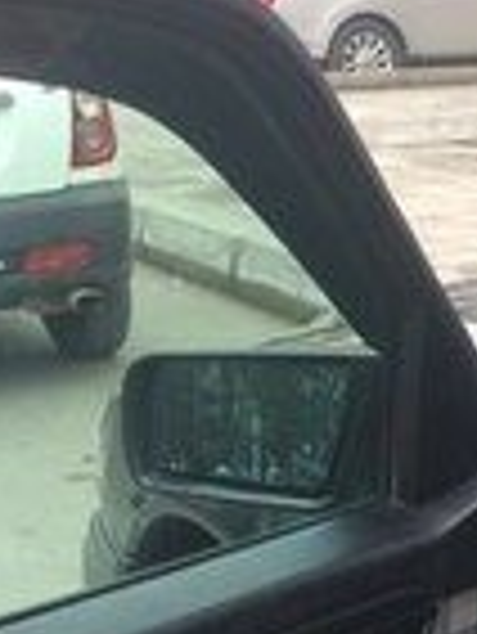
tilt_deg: -24.8
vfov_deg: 18.4
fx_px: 1871
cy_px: 728
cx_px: 522
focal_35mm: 102
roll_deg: +0.2
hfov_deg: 14.2
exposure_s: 1/33
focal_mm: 4.15
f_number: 2.2
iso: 40
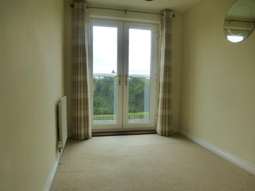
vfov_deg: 56.8
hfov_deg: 71.6
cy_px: 96
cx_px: 128
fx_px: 177
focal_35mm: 24
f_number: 3.3
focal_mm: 4.3
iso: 200
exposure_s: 1/500
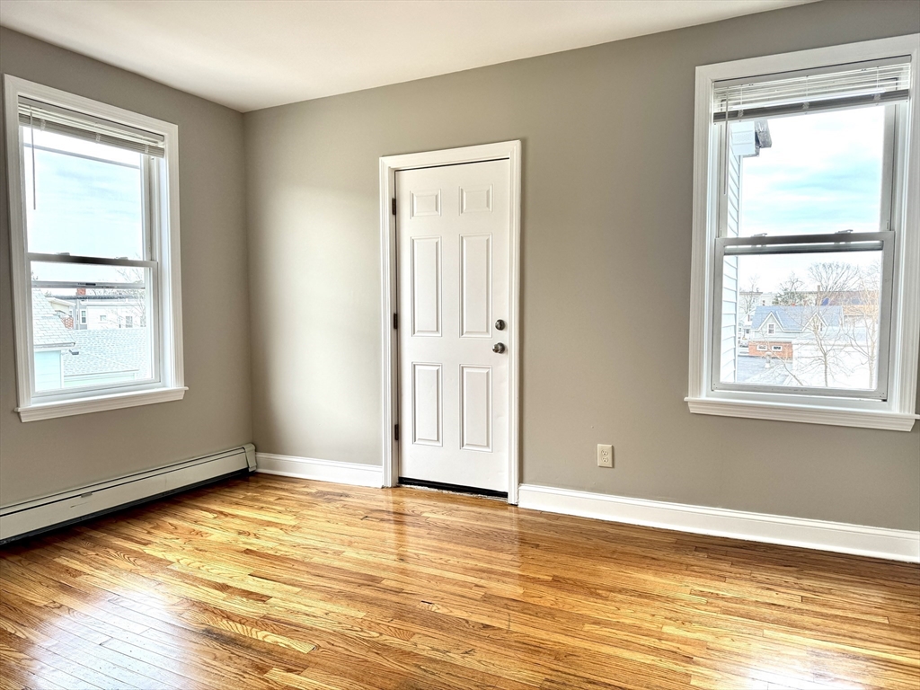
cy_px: 345
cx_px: 460
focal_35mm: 24
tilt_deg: -4.2
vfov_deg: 56.8
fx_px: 638
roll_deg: +0.3
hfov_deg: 71.6
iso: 80
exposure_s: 1/199
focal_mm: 6.76
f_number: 1.78
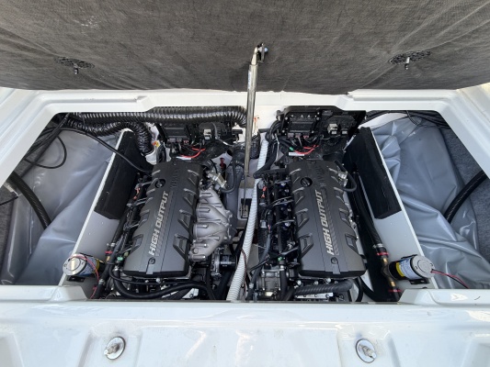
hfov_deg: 102.1
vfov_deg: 85.7
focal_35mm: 14
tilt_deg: -61.5
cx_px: 245
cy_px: 184
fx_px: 198
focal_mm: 2.22
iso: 125
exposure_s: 1/121
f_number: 2.2
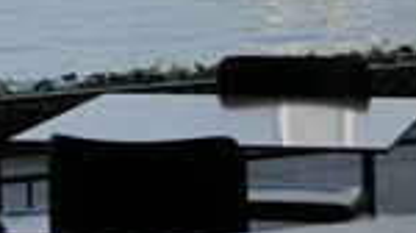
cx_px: -176
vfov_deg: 6.1
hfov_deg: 10.8
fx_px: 2138
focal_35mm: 194
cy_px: -216
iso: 80
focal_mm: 9.16
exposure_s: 1/500
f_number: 4.3
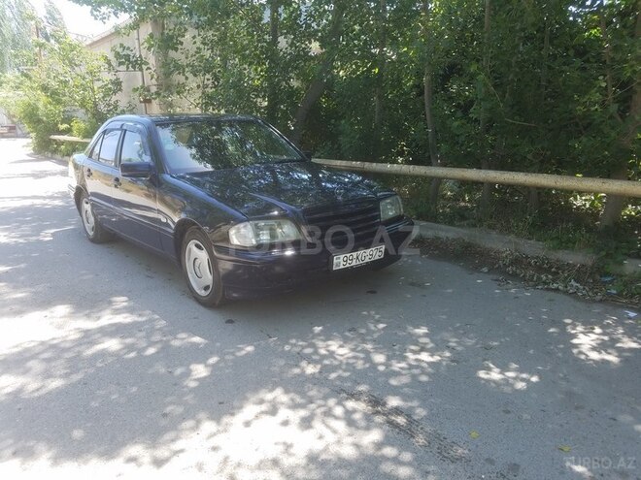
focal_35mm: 26
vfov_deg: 53.1
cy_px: 240
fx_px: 481
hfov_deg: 67.3
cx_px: 320
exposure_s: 1/383
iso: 50
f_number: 1.7
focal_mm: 4.2
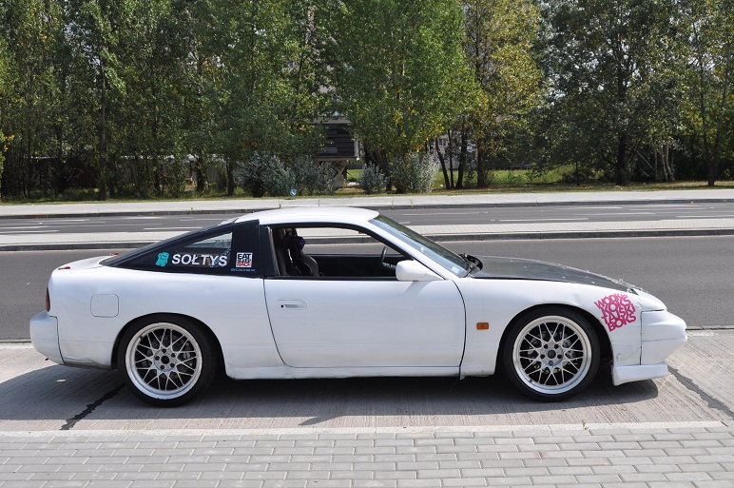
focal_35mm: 42
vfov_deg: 31.8
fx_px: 855
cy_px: 244
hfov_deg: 46.4
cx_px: 367
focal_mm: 28
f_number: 10
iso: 250
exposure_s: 1/400
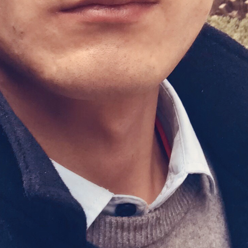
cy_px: -71
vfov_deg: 14.1
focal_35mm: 119
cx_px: 134
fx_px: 965
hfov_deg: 14.6
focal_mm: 2.87
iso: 25
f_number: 2.2
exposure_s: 1/50
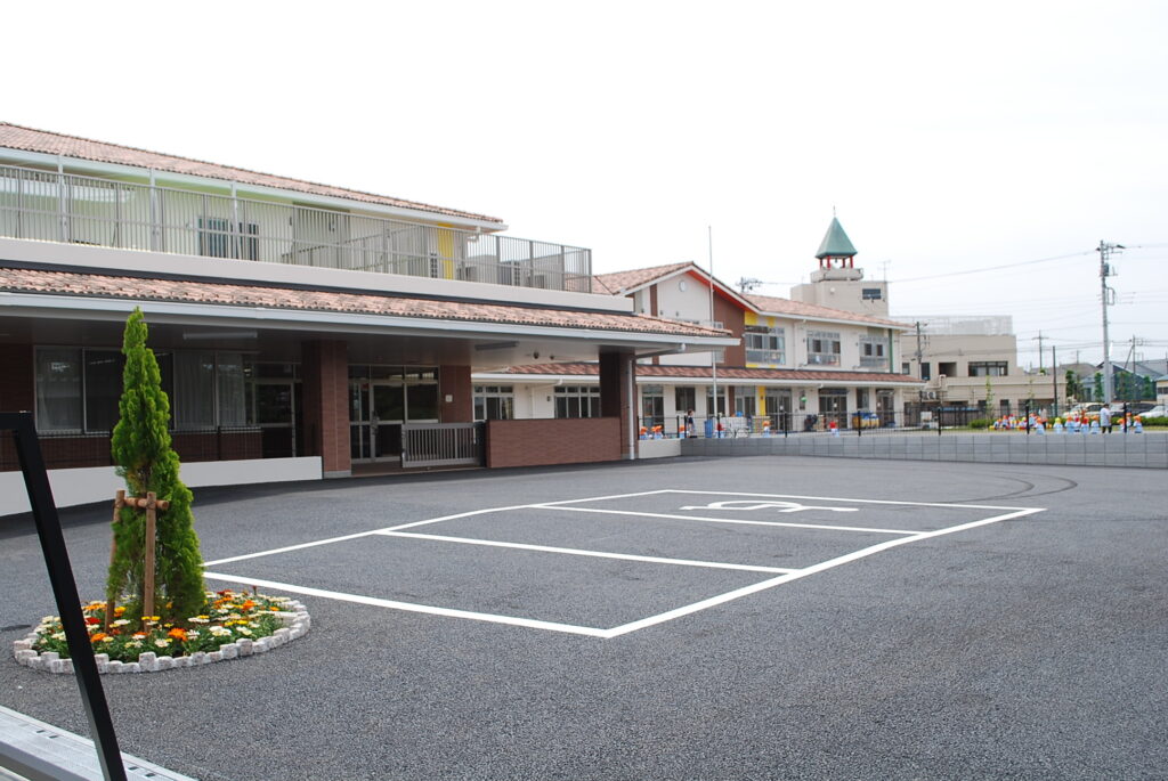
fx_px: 1169
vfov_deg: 37.0
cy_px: 390
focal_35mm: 36
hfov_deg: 53.1
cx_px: 584
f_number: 7.1
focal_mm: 24
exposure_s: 1/200
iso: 100
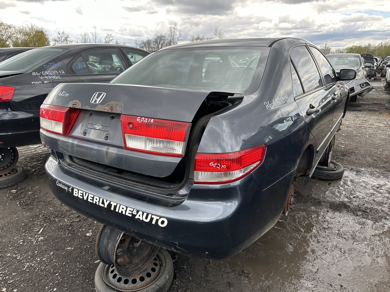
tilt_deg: -15.4
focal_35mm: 24
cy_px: 146
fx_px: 270
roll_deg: +0.5
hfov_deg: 71.6
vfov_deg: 56.8
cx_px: 195
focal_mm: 6.86
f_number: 1.78
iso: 80
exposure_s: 1/816
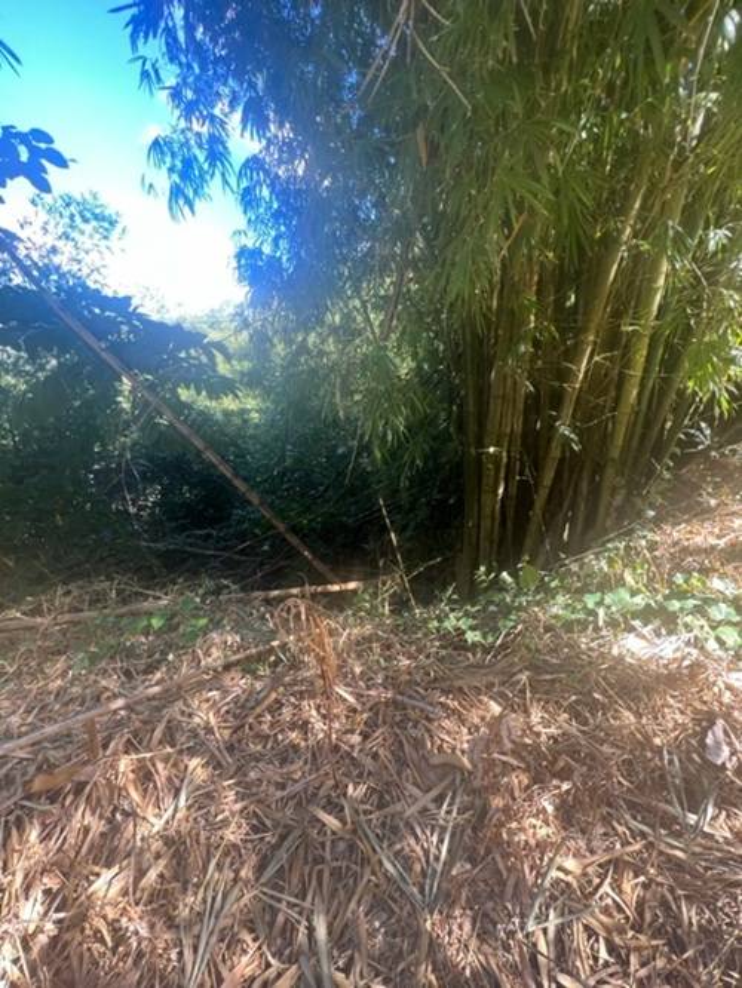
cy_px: 494
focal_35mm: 13
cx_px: 371
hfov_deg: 90.0
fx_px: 371
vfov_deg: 106.2
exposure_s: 1/99
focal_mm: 1.57
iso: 50
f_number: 1.8
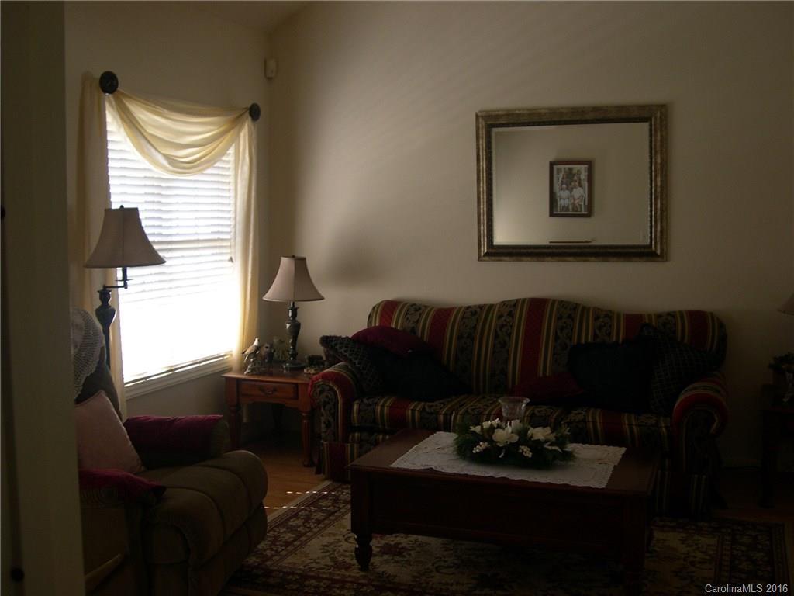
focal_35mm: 38
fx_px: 872
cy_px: 298
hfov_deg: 49.0
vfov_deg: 37.7
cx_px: 397
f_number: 2.8
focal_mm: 8
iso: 100
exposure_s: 1/34.7
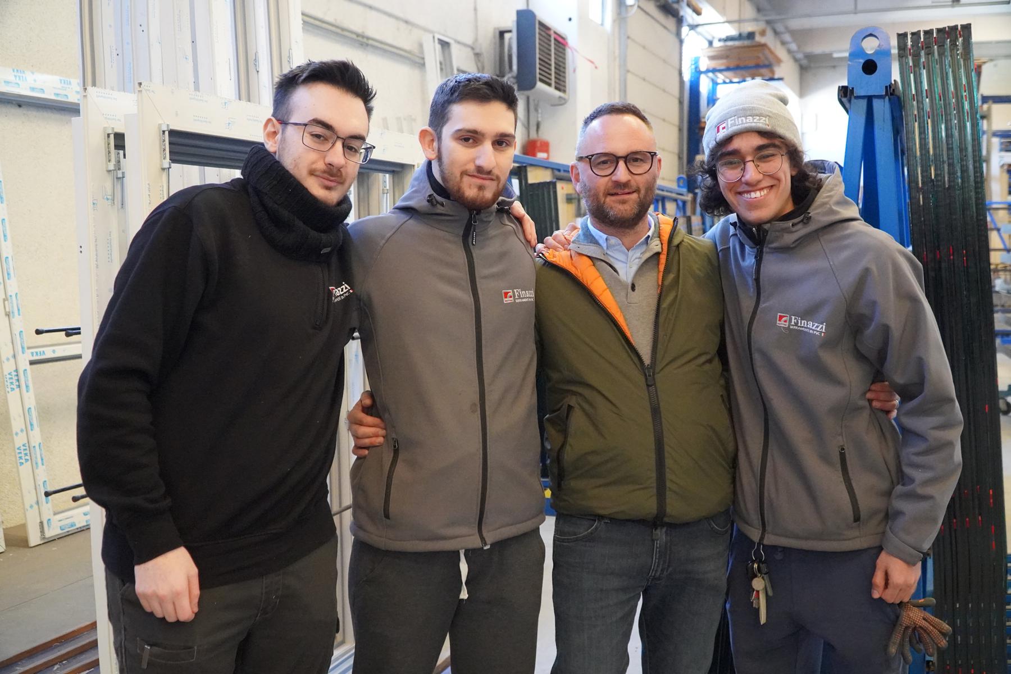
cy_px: 337
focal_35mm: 34
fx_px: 969
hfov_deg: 55.1
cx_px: 506
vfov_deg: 38.4
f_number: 4
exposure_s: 1/160
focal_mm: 23
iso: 6400
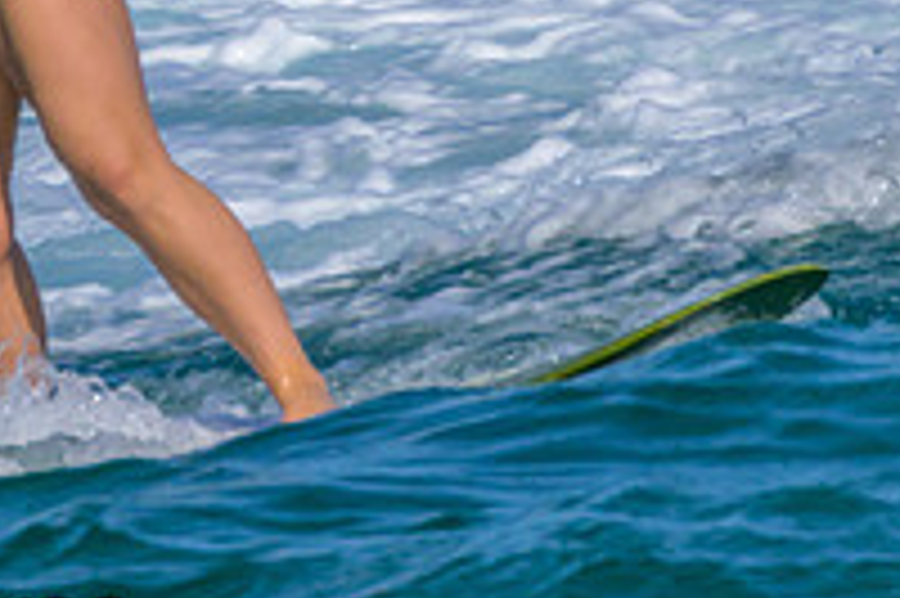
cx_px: 57
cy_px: -269
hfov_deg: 0.7
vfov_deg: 0.5
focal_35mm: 2786
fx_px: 69591
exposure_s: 1/2000
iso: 500
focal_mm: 700
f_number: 11
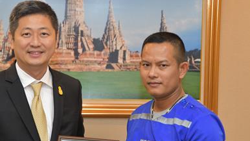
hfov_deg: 18.7
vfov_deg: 10.6
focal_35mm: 114
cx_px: 80
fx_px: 756
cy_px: 108
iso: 2000
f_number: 5.3
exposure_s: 1/80
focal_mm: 70
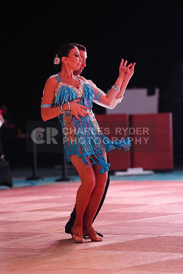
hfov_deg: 8.2
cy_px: 137
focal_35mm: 168
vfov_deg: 12.2
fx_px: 1280
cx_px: 92
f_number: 2.8
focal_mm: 168
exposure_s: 1/125
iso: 1250
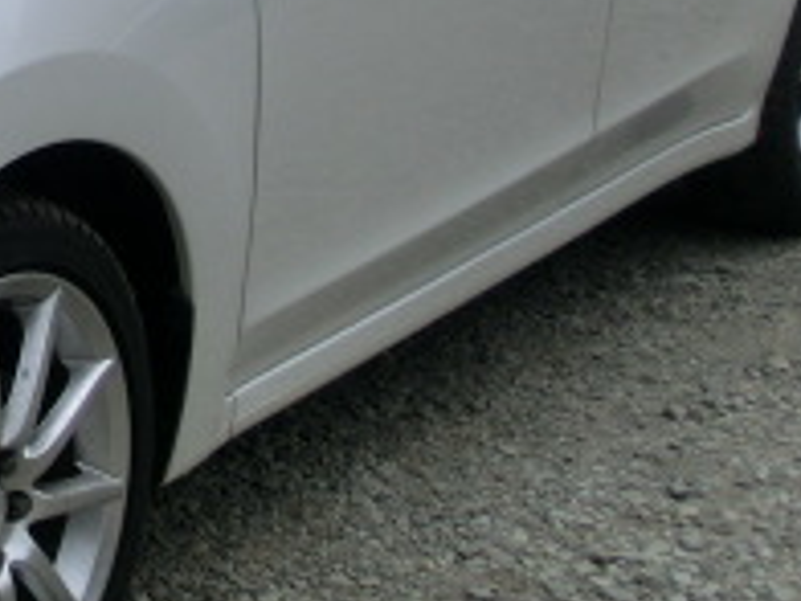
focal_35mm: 121
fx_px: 2800
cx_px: -298
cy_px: 98
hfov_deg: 15.4
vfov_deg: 12.2
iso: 100
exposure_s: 1/640
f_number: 3.9
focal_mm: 6.61
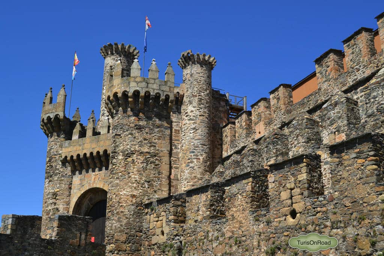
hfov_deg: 46.4
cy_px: 128
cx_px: 192
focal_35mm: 42
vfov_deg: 31.9
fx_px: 448
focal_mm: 28
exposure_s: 1/250
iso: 100
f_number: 8
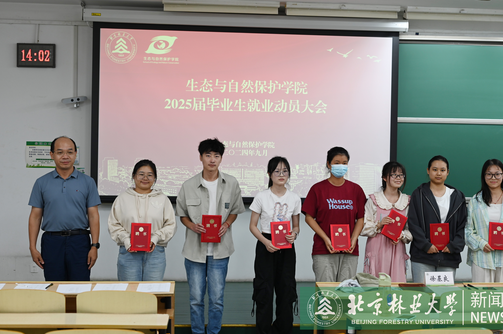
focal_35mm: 53
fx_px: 740
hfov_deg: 37.5
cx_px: 266
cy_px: 168
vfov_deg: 25.5
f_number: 3.5
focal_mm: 50
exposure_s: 1/80
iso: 320
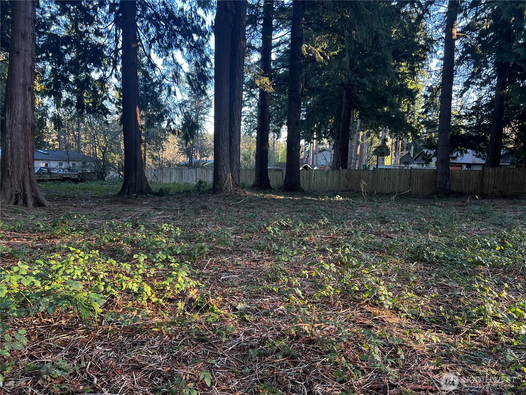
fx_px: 395
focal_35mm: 26
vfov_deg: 53.1
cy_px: 198
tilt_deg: -4.6
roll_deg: -2.6
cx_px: 263
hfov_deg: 67.3
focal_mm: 5.7
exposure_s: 1/121
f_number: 1.5
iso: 80
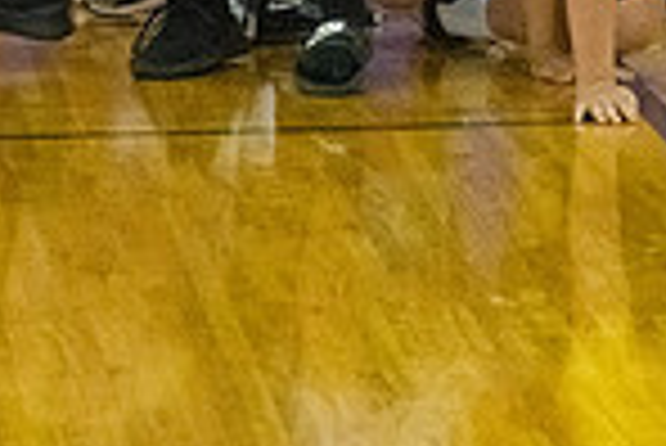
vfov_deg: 3.5
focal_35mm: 391
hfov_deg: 5.3
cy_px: -304
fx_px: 7240
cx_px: 392
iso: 6400
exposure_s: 1/640
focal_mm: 100
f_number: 4.5
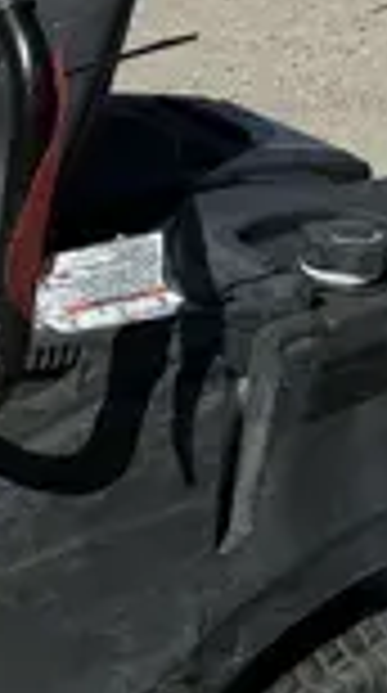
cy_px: 536
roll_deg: -0.1
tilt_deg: -31.9
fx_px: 1999
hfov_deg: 9.6
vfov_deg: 19.5
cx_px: -590
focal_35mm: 109
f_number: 1.78
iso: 80
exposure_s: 1/8197
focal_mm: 6.86
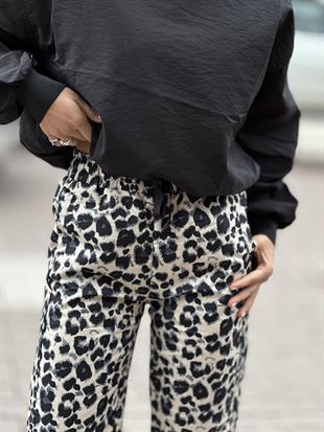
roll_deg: -0.8
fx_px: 960
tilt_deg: -14.4
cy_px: 216
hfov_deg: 19.1
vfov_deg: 25.3
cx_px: 162
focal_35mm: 77
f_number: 2.8
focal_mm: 9
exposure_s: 1/121
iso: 25
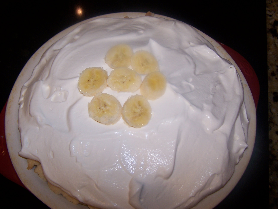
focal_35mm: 38
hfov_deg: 49.0
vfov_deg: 37.7
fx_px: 305
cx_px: 139
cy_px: 104
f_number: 2.8
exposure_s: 1/60
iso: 80
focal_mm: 6.3
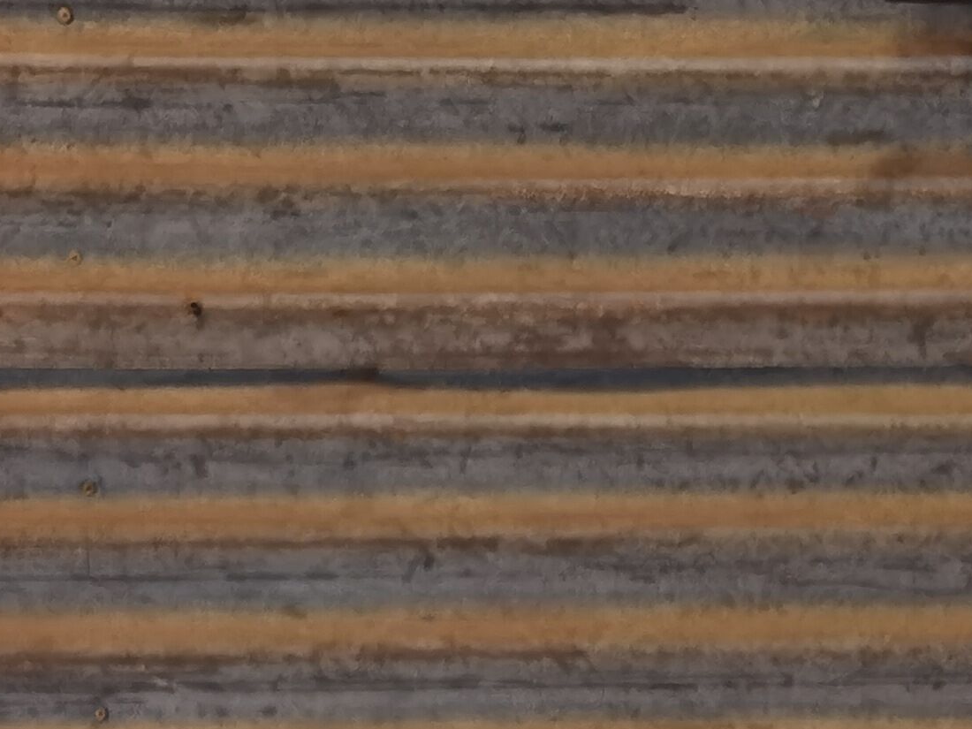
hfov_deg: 17.6
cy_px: 1336
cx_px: 1053
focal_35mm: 108
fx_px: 3033
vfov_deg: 12.5
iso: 320
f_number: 1.9
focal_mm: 6.71
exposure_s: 1/33
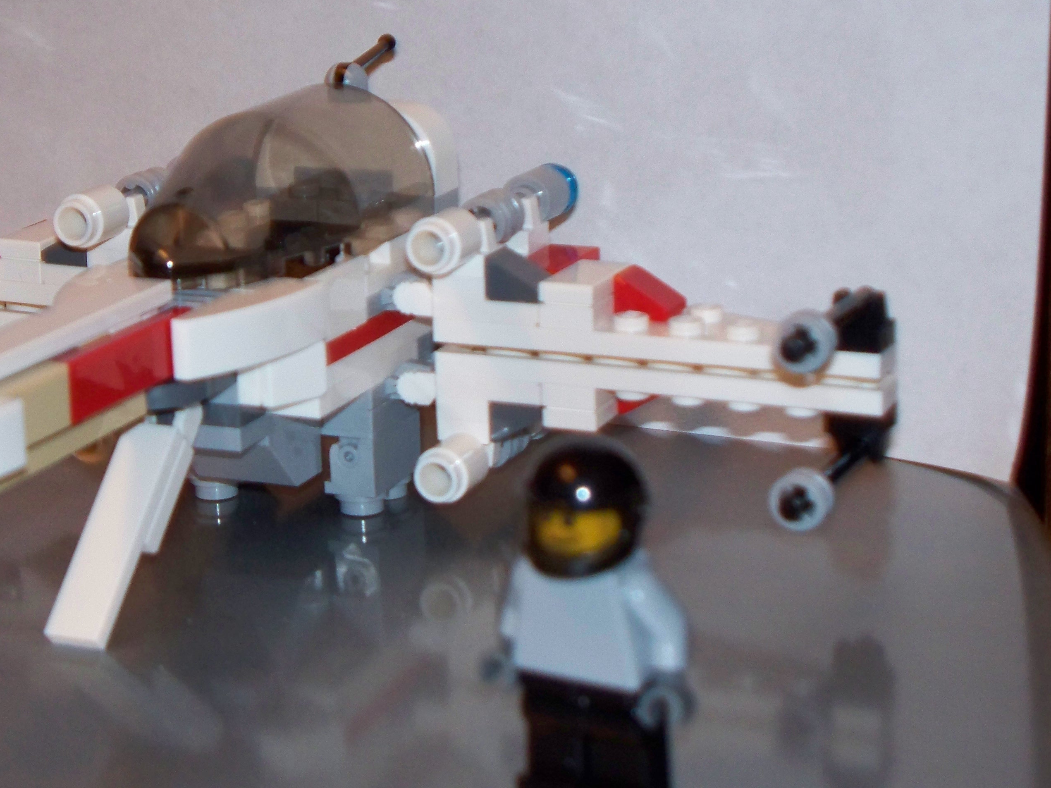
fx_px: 2914
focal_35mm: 96
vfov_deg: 15.4
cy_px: 291
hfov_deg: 20.3
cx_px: 321
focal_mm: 12.89
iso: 200
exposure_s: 1/40
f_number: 3.1
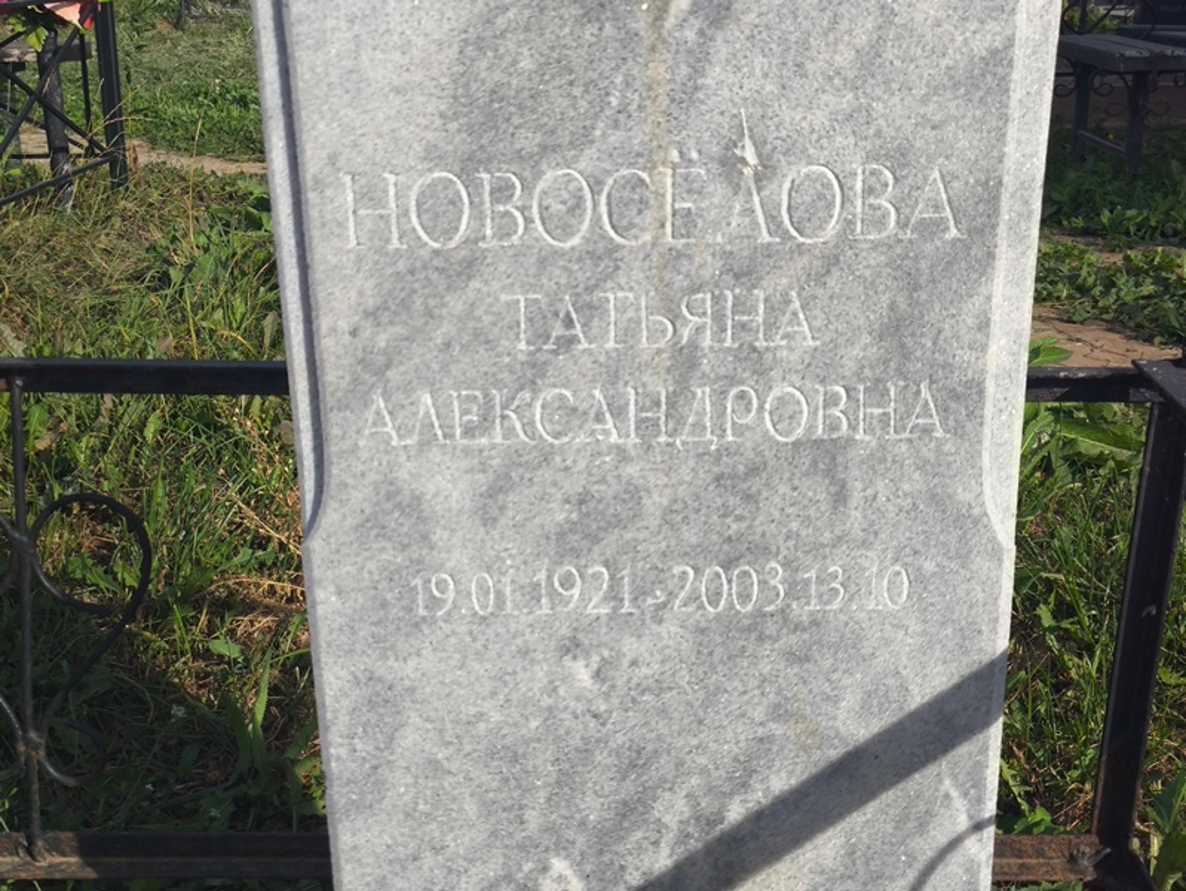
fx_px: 1714
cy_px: 446
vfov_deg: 29.1
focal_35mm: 50
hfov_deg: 38.2
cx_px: 593
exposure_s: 1/1014
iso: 50
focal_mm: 4.71
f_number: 1.7
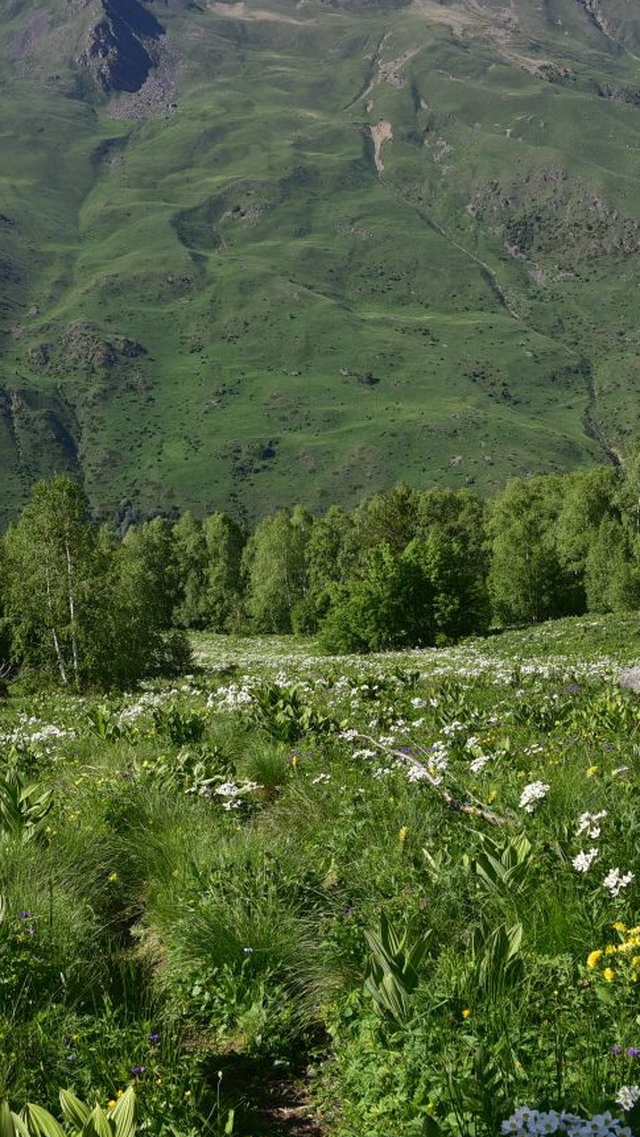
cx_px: 239
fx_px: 2383
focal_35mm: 79
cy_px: 568
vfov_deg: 26.8
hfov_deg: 15.3
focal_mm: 50
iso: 100
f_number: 11
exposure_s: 1/125
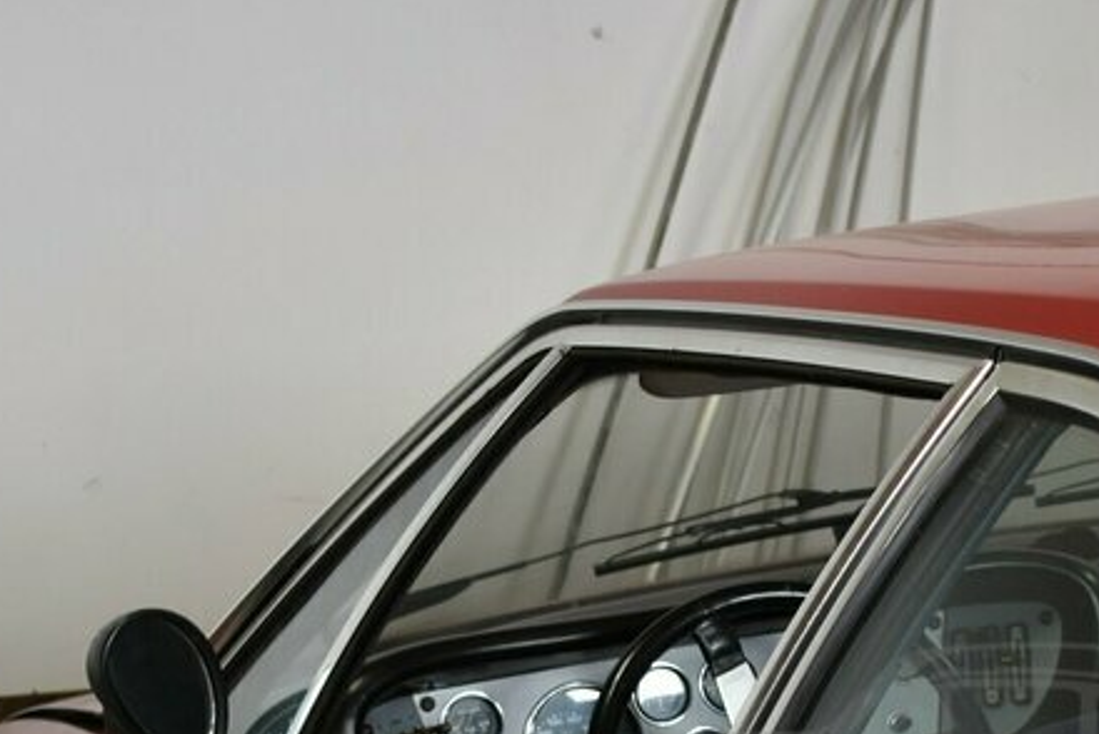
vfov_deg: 12.1
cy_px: 906
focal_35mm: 110
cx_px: 942
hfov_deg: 18.3
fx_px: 3371
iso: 400
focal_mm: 27
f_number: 4
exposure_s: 1/40
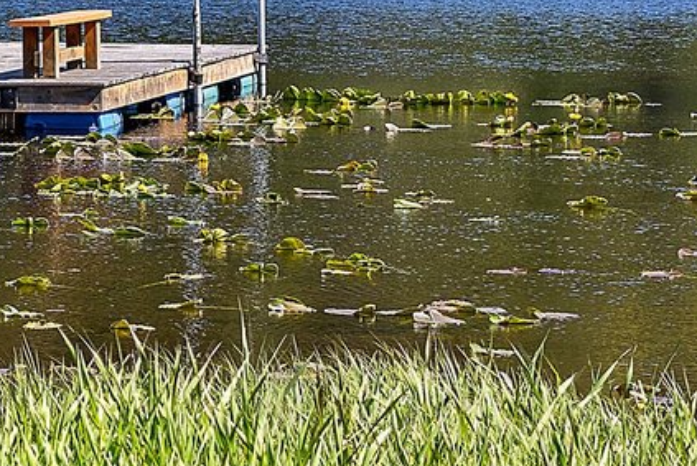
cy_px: -72
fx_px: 4031
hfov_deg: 9.7
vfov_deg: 6.6
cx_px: -152
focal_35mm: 208
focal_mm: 55
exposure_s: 1/125
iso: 320
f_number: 7.1
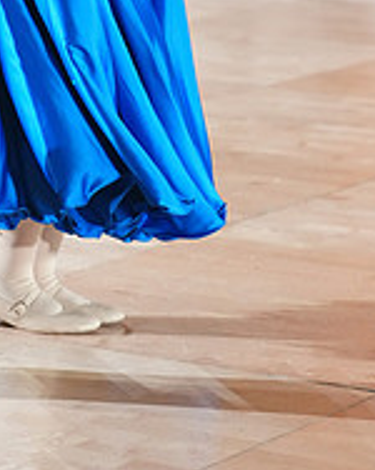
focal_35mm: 203
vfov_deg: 9.4
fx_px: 2821
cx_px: -29
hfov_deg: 7.6
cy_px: -122
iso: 3200
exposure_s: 1/400
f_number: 2.8
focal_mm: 70
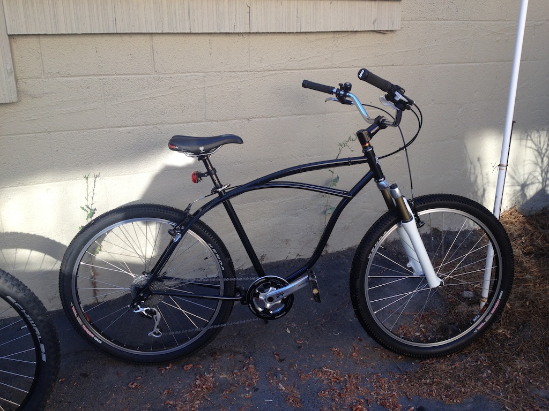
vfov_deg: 40.7
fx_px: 555
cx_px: 274
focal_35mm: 35
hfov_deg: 52.6
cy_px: 206
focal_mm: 4.28
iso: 64
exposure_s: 1/120
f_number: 2.4
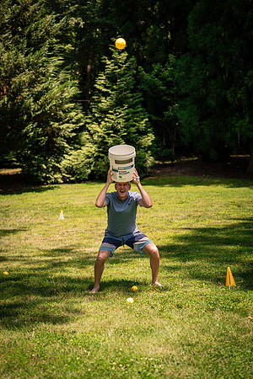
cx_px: 126
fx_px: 738
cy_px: 190
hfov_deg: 19.5
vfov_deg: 28.8
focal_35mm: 70
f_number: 2.8
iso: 400
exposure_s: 1/3200
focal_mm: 70
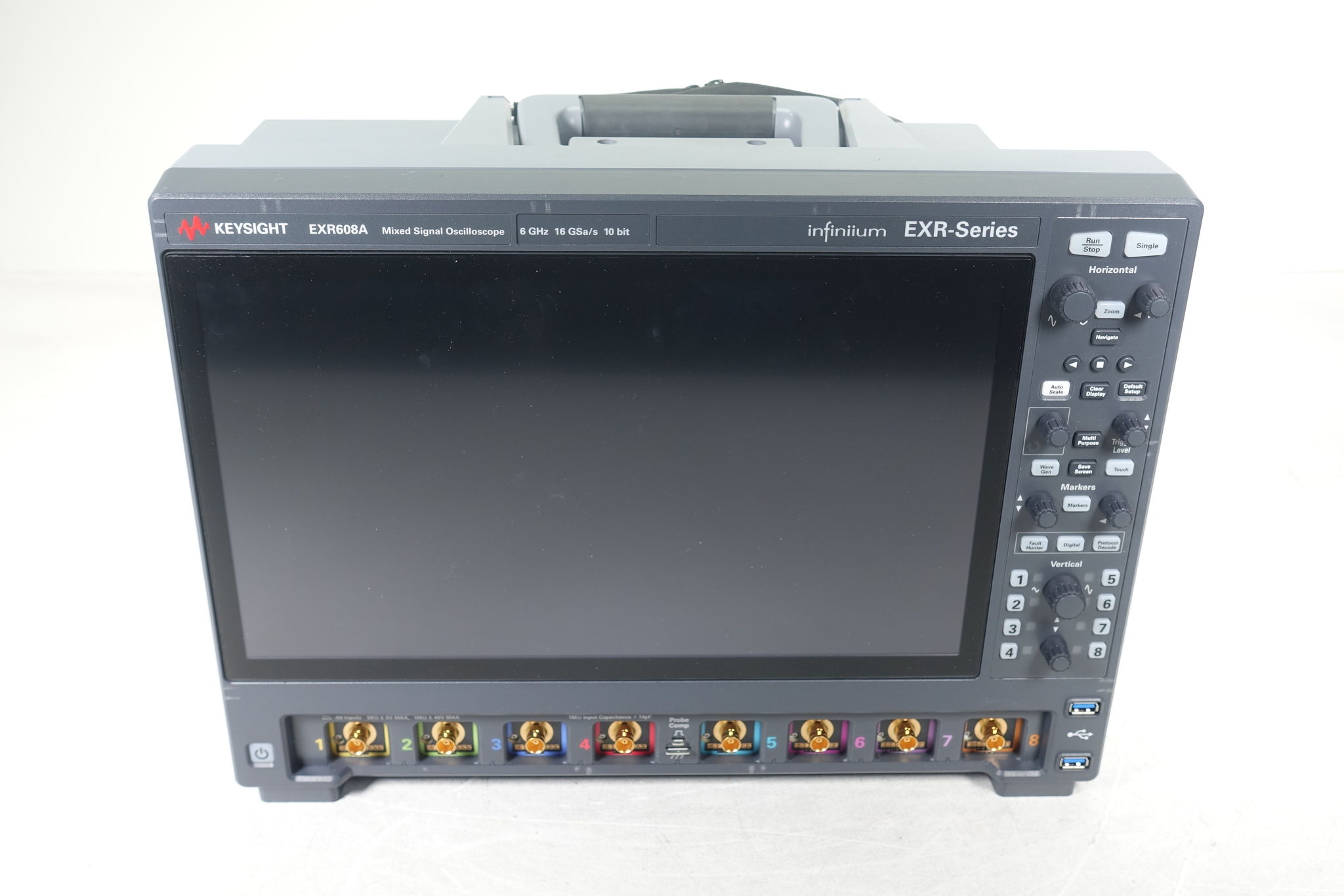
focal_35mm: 42
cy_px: 448
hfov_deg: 46.4
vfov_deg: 31.9
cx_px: 672
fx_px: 1568
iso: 125
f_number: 3.5
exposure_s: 1/80
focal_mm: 15.52
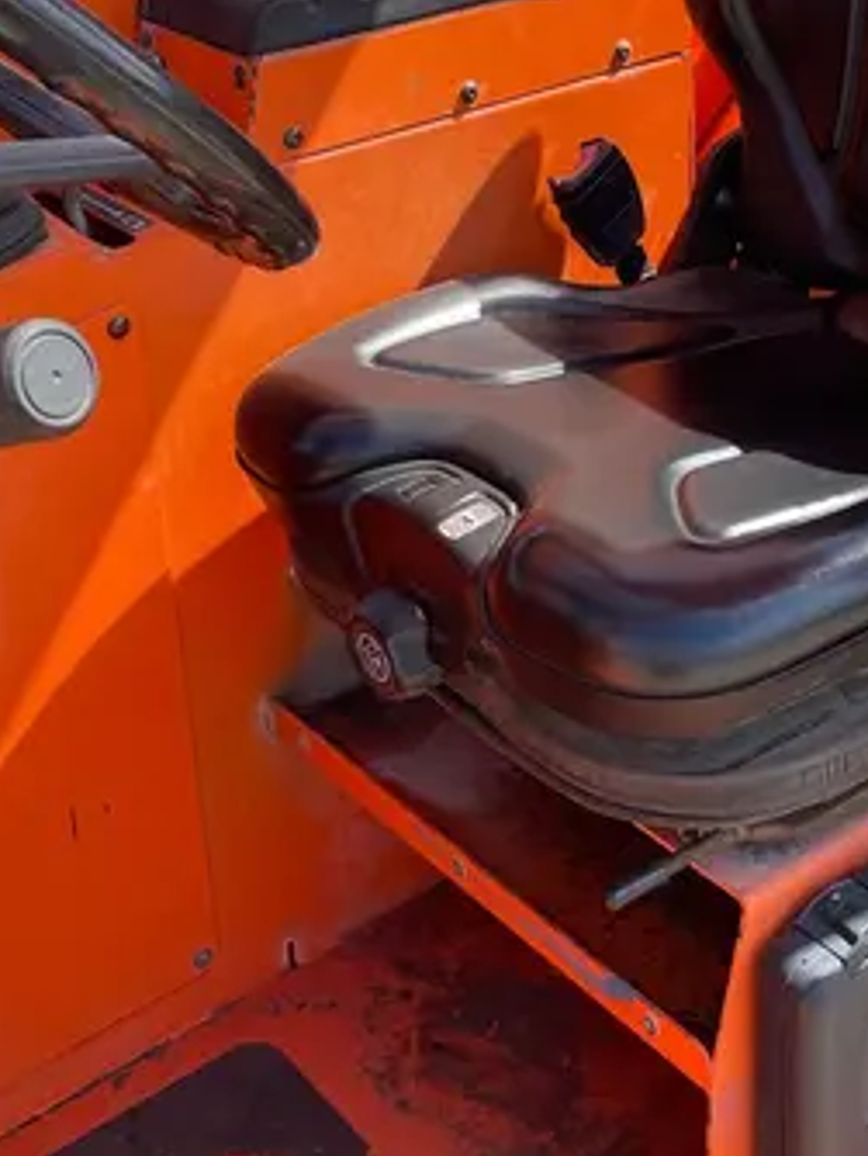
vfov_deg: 33.2
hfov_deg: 25.5
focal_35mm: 57
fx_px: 1903
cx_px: 612
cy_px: 324
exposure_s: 1/749
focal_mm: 4.2
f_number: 1.6
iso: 32
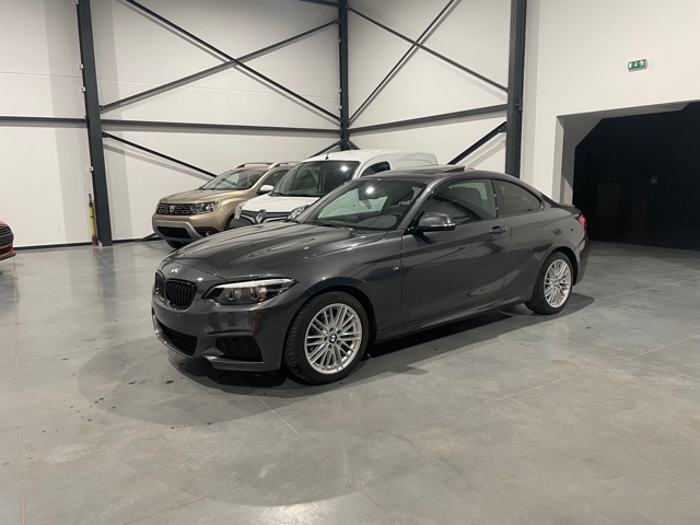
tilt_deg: -9.5
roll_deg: +0.6
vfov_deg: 53.1
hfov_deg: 67.3
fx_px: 526
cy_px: 262
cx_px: 350
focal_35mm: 26
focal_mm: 4.2
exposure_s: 1/50
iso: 100
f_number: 1.6
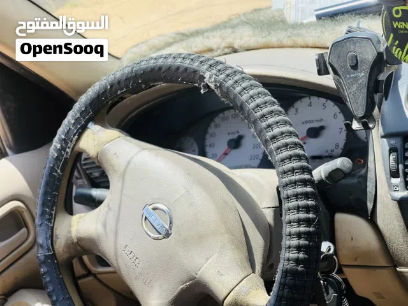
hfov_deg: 25.3
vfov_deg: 19.1
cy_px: 153
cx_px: 204
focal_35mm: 77
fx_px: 908
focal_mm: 9
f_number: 2.8
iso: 25
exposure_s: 1/176
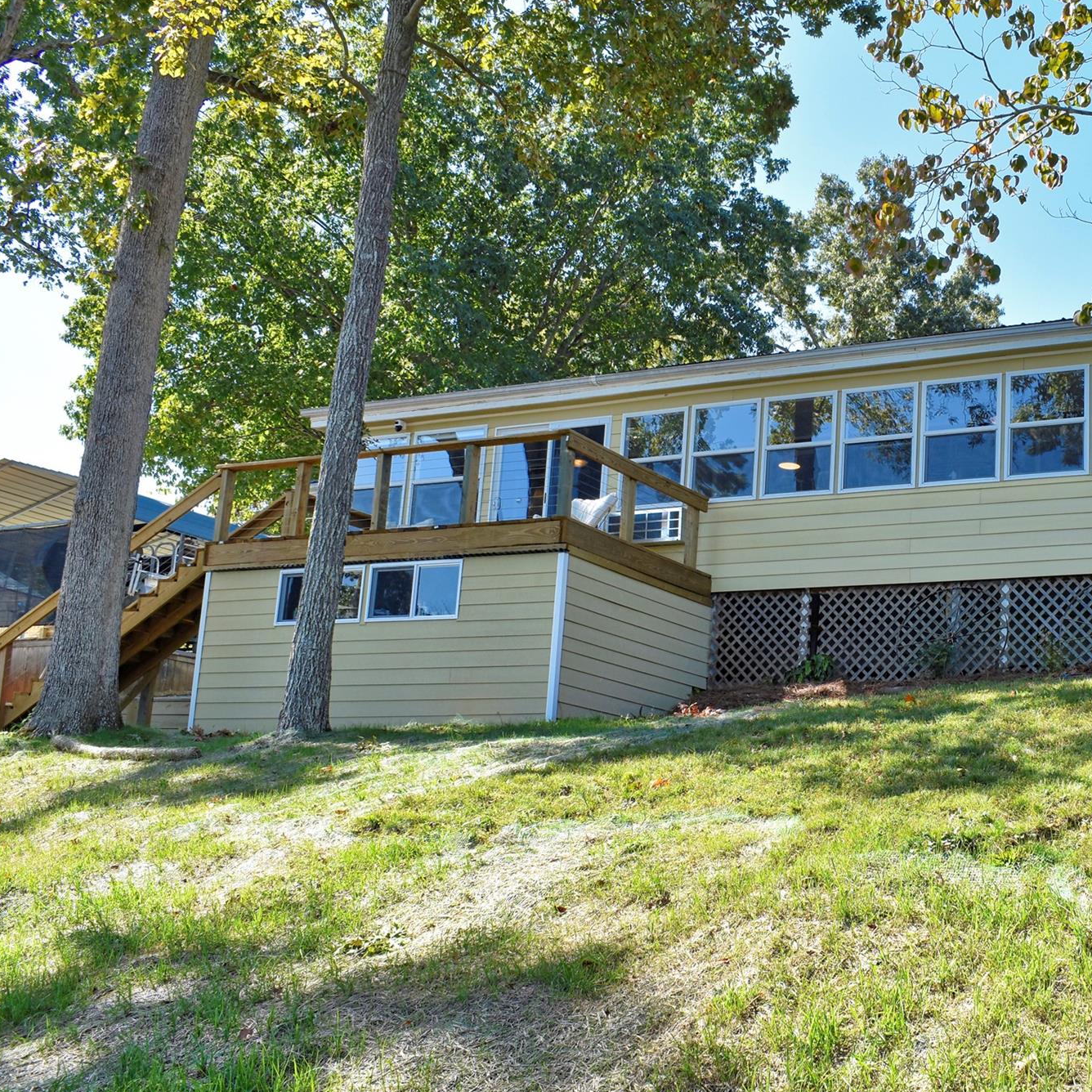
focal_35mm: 43
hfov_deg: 38.3
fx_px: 1535
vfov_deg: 39.2
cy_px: 549
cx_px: 803
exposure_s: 1/250
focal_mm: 22
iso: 250
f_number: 8
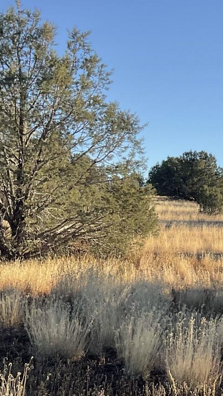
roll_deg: -1.0
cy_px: 236
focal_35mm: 75
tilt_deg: -0.2
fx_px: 789
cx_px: 418
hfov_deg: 14.0
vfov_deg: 28.2
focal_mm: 3
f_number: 1.8
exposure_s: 1/1168
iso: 16
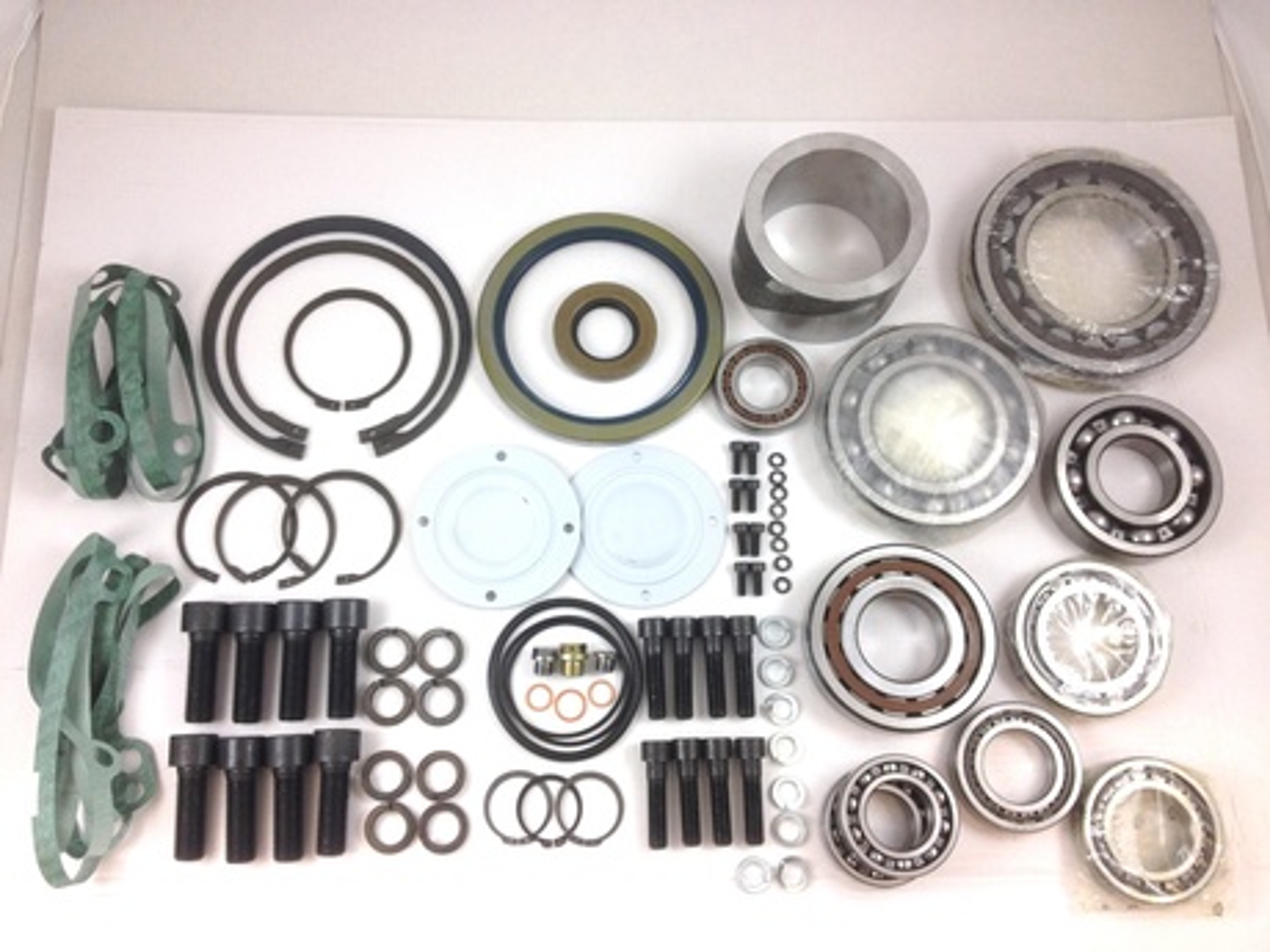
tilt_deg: -74.5
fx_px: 1284
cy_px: 476
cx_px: 635
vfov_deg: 40.7
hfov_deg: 52.6
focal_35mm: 35
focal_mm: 4.28
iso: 50
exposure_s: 1/60
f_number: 2.4
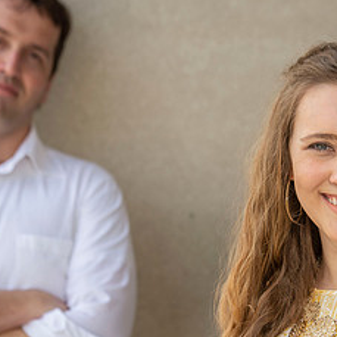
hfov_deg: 6.7
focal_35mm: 262
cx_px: 181
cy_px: 222
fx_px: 2886
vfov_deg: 6.7
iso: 250
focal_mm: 122
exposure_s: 1/250
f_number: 6.3
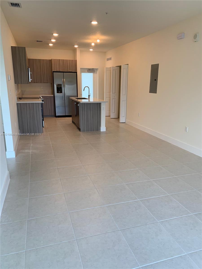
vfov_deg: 67.3
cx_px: 101
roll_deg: +0.3
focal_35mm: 26
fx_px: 202
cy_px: 134
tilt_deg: -11.0
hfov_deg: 53.1
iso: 64
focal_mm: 4.25
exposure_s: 1/120
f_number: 1.8
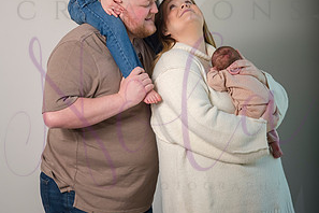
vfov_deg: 10.6
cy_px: 48
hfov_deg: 15.9
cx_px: 160
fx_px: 1143
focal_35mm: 129
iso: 500
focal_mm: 85
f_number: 8
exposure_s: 1/250
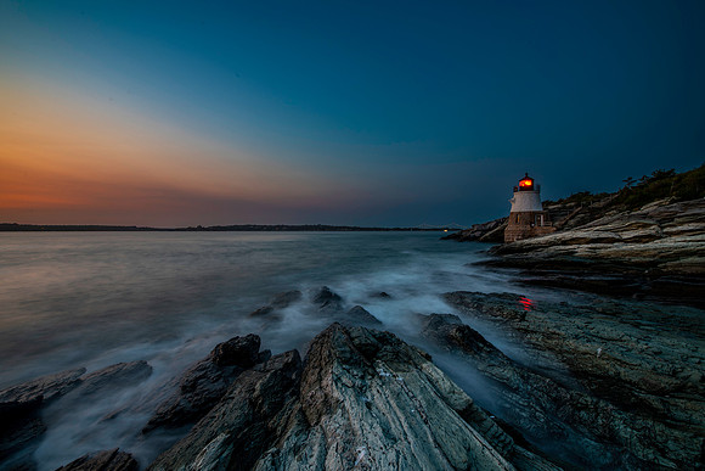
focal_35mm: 14
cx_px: 352
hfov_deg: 104.2
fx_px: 274
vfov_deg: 81.2
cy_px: 236
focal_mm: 14
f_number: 14
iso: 31
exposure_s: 13
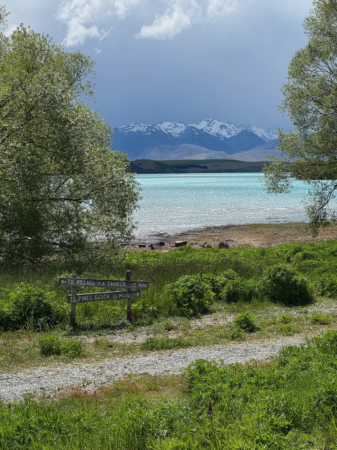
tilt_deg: -2.6
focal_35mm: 77
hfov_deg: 19.1
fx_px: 1000
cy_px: 225
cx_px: 168
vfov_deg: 25.3
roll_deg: +0.6
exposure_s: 1/1488
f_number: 2.8
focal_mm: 9
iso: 25
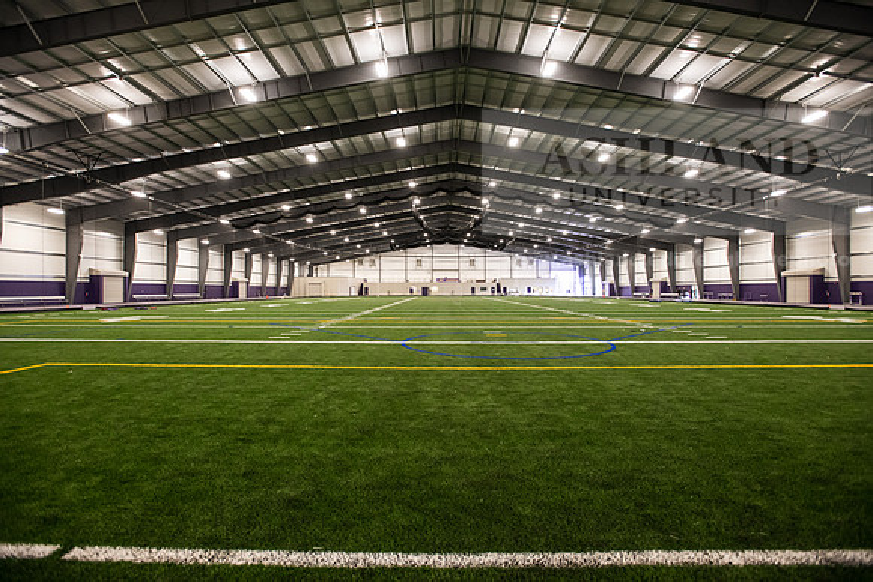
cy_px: 291
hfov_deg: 93.3
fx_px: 412
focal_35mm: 17
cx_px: 436
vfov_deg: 70.5
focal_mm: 17
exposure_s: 1/125
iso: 1600
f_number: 4
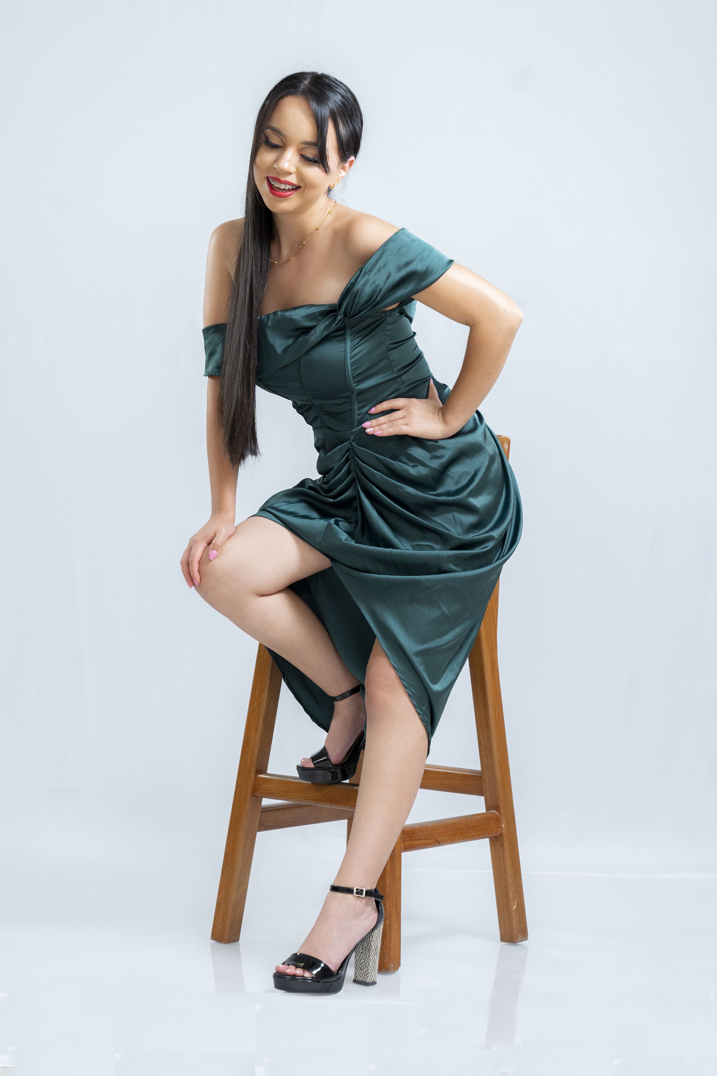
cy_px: 538
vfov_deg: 28.5
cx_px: 358
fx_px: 2121
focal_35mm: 71
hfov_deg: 19.2
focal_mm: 71
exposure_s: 1/80
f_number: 5
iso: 800
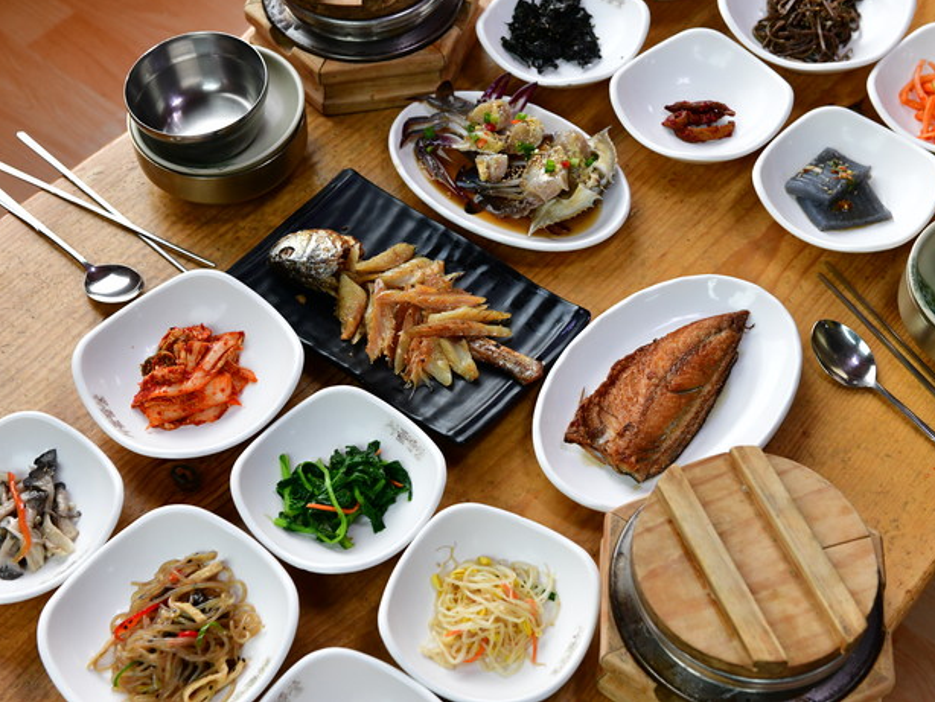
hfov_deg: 33.8
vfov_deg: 25.7
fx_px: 1540
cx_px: 460
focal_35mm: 57
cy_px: 348
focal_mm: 52
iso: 2000
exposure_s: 1/125
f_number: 5
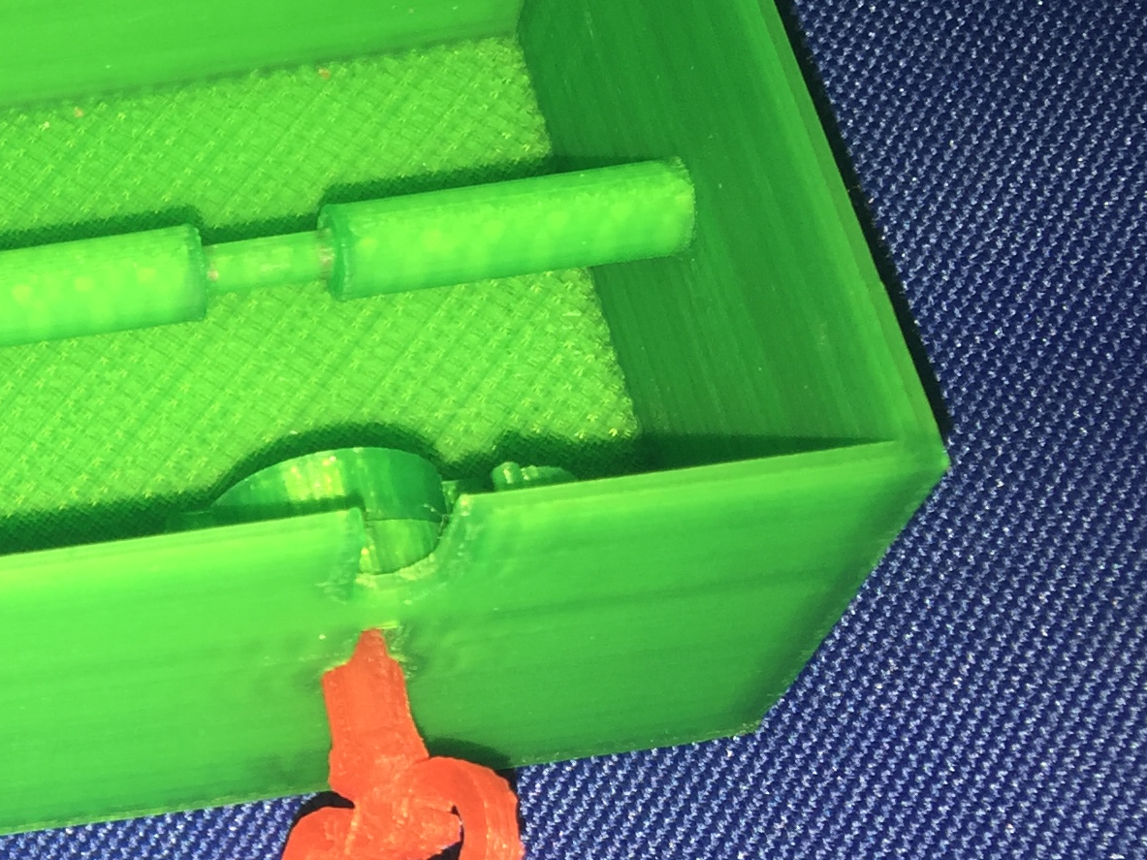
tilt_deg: -58.4
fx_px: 2651
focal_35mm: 80
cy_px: 506
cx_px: -379
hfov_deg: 21.8
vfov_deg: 18.4
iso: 32
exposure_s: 1/22
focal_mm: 4.15
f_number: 2.2
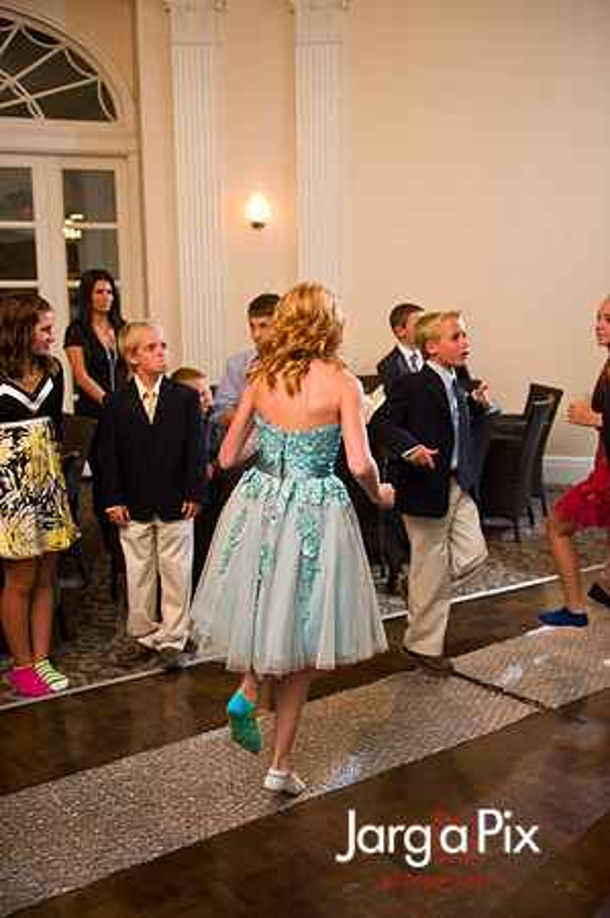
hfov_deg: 31.8
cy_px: 459
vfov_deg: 46.4
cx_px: 305
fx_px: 1070
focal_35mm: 42
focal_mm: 42
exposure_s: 1/125
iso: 1600
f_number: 3.2
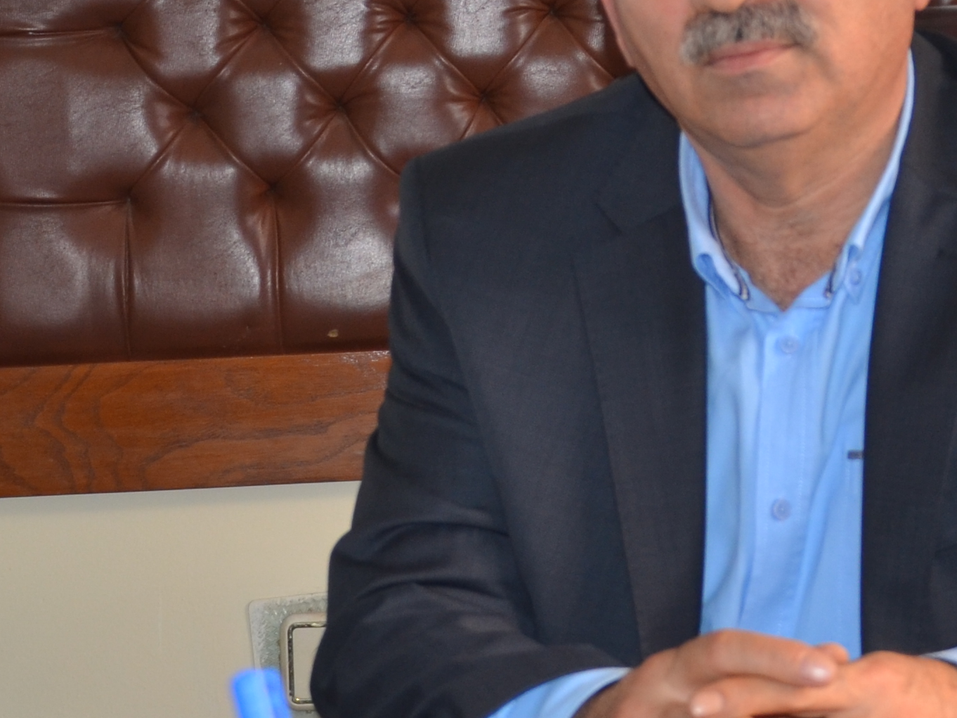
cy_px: 76
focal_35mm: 125
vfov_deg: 11.8
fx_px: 3455
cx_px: 729
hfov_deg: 15.7
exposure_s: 1/60
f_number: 3.8
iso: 250
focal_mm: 24
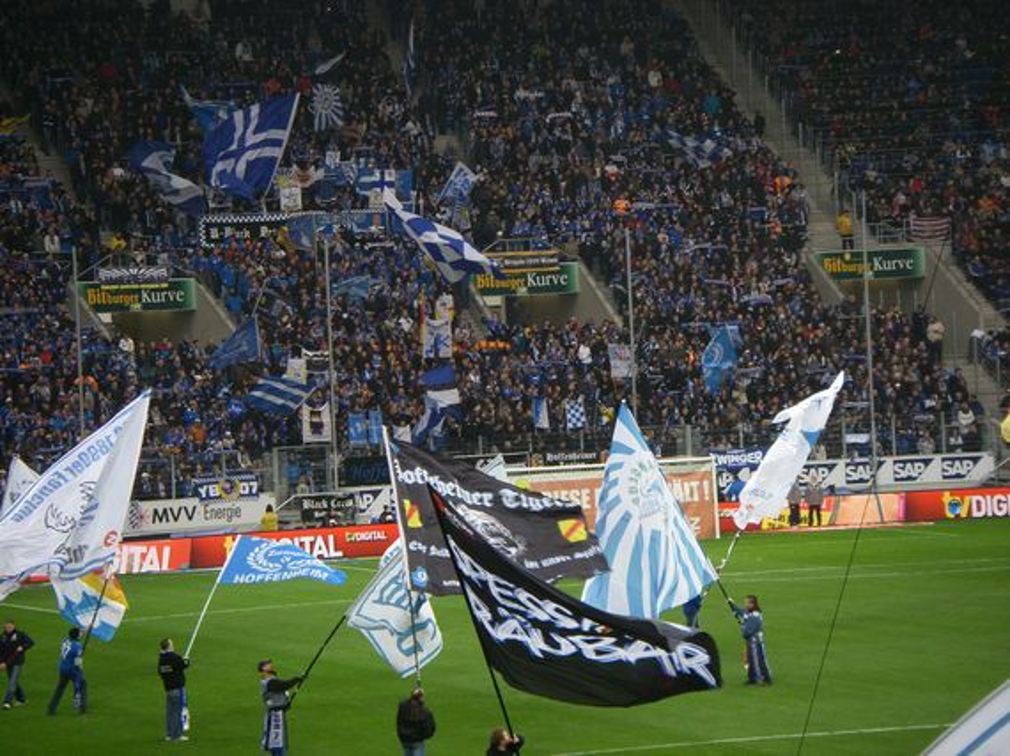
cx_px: 505
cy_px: 378
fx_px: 4287
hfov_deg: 13.4
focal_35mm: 147
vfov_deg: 10.1
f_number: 4.3
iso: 200
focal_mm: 24.2
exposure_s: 1/125
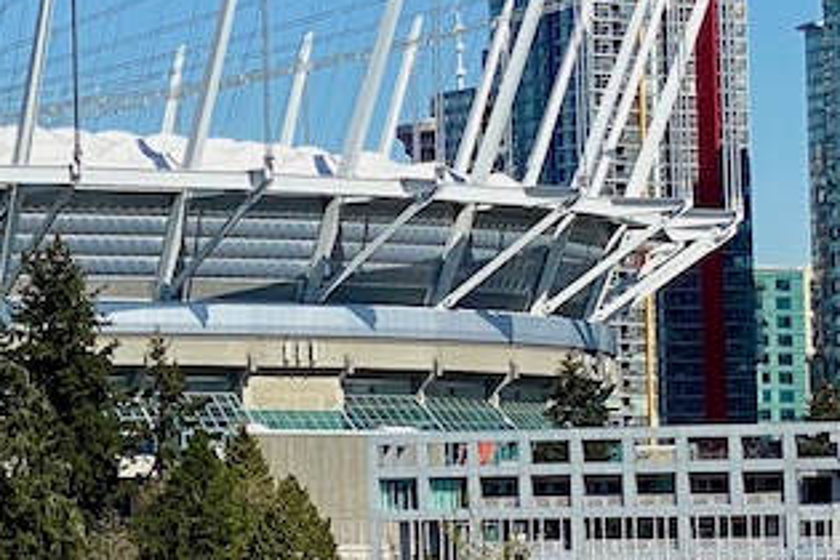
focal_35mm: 206
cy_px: 315
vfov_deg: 6.7
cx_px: -501
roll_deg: +0.5
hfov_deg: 9.6
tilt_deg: +3.5
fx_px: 4806
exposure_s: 1/1597
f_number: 2
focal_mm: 6
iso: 20
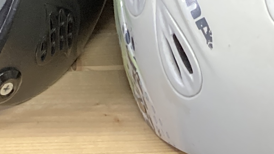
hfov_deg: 13.5
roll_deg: +0.3
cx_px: 199
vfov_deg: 6.6
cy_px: -376
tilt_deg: -5.3
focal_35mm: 159
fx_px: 1155
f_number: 1.8
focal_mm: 3.99
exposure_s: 1/50
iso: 250
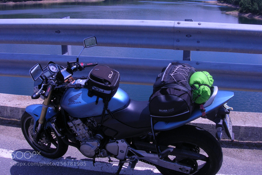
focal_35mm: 40
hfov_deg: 48.5
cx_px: 132
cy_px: 77
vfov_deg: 33.4
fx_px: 291
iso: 64
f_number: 4.8
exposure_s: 1/710
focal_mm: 7.8
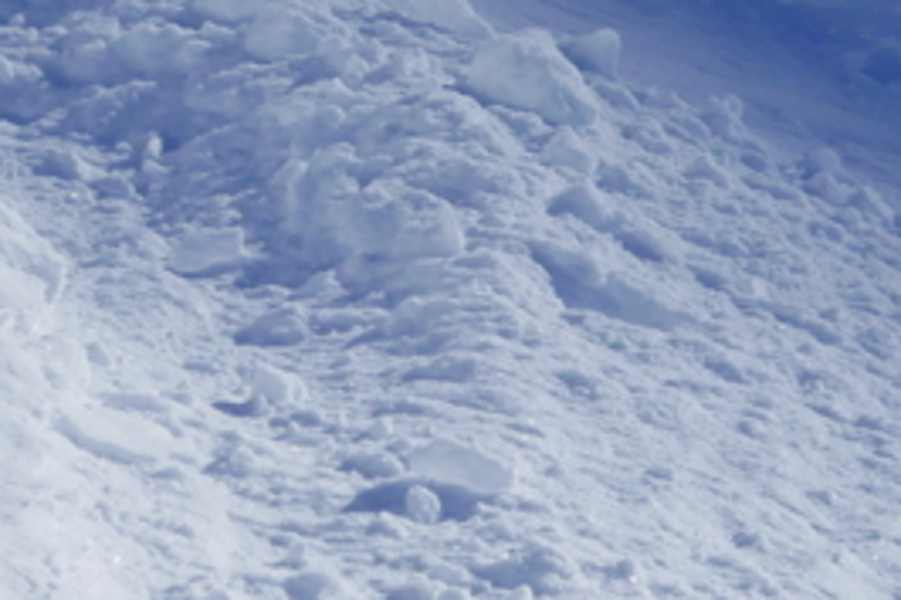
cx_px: 1465
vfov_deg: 4.5
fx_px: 7553
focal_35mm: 302
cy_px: -529
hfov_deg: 6.7
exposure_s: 1/2000
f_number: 5.6
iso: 200
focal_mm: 30.4
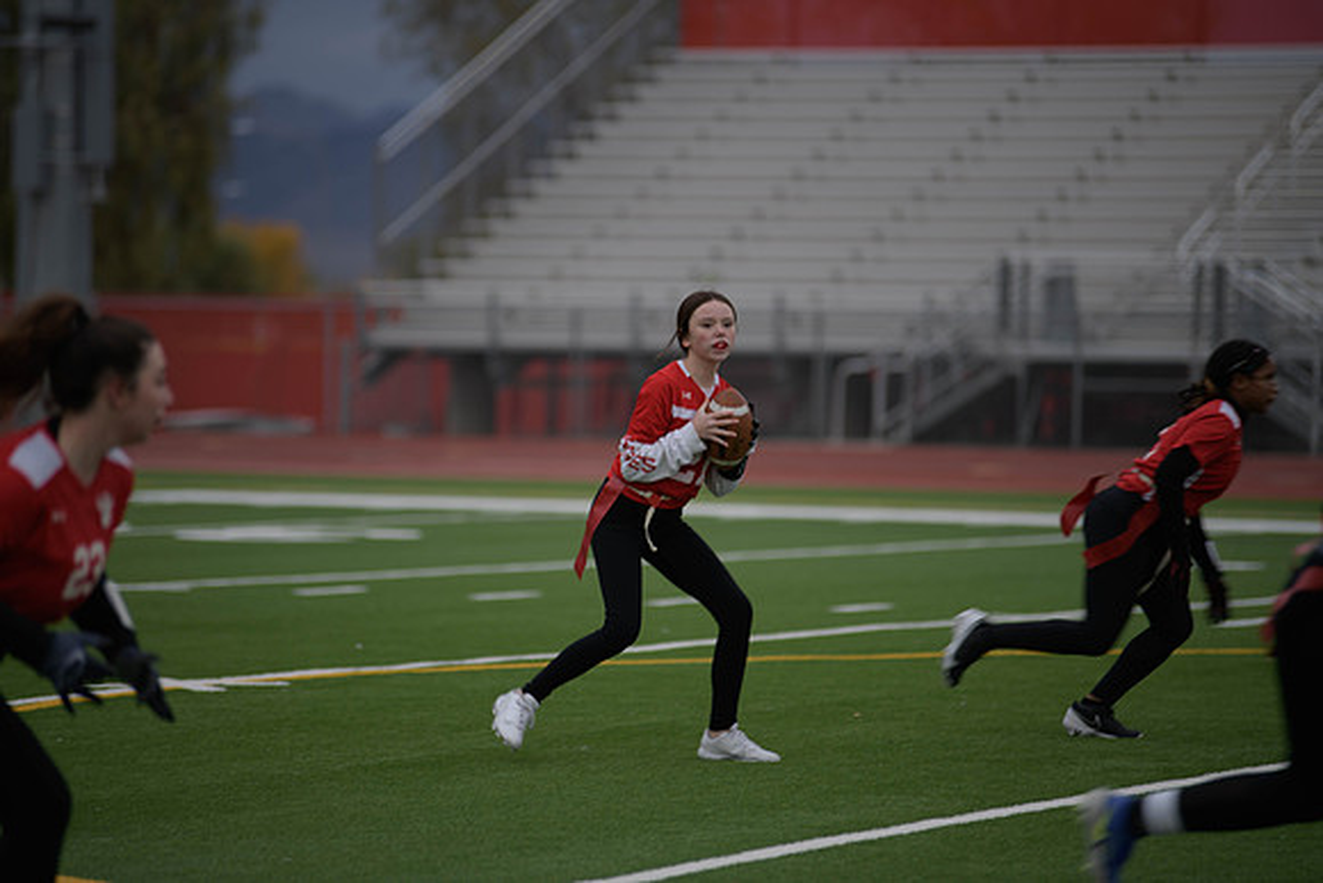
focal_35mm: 200
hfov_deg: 10.3
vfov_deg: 6.9
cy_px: 442
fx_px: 7351
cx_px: 662
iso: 72
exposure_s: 1/200
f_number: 2.8
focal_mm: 200
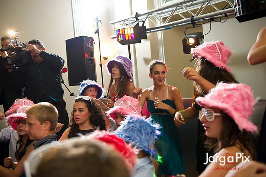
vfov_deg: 37.8
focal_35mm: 35
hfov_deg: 54.5
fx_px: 258
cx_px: 133
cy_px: 88
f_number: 3.2
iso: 1600
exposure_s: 1/125
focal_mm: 35
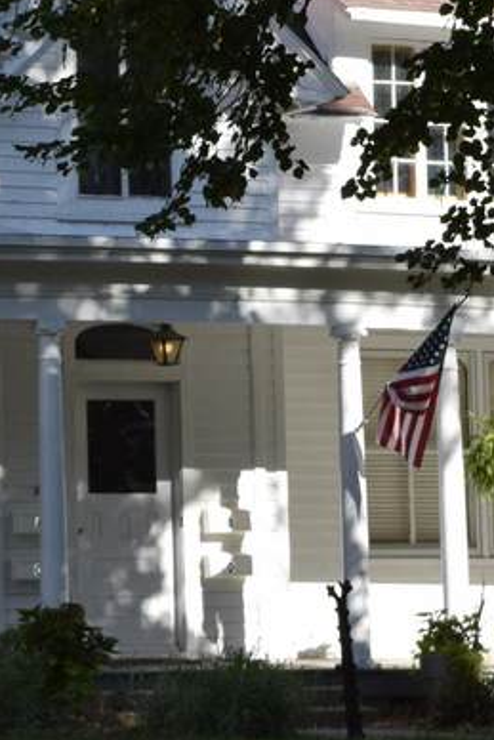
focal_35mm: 188
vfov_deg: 10.9
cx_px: 42
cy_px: 186
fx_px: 3866
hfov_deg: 7.3
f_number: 8
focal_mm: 38
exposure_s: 1/200
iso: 100
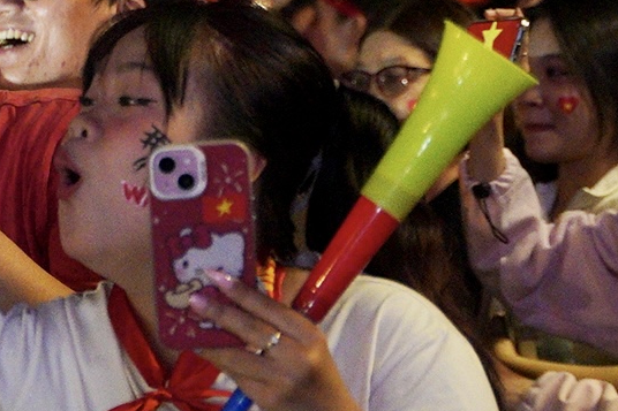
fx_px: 4410
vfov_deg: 5.3
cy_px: 214
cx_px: -437
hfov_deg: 7.8
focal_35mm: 257
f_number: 2.8
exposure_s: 1/200
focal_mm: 47
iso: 4000
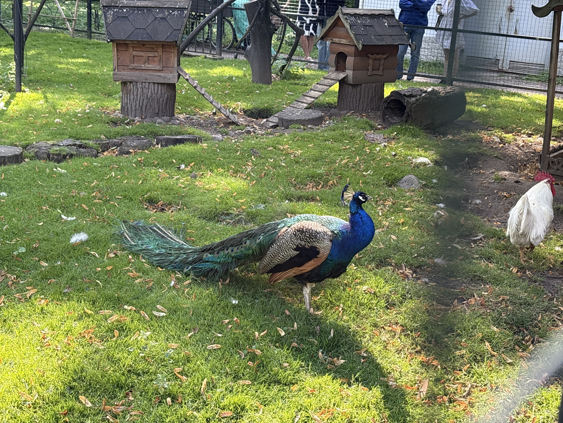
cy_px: 212
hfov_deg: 36.8
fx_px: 846
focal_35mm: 52
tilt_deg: -15.3
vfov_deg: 28.0
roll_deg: -4.2
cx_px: 282
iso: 40
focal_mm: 5.96
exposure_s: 1/121
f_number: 1.6
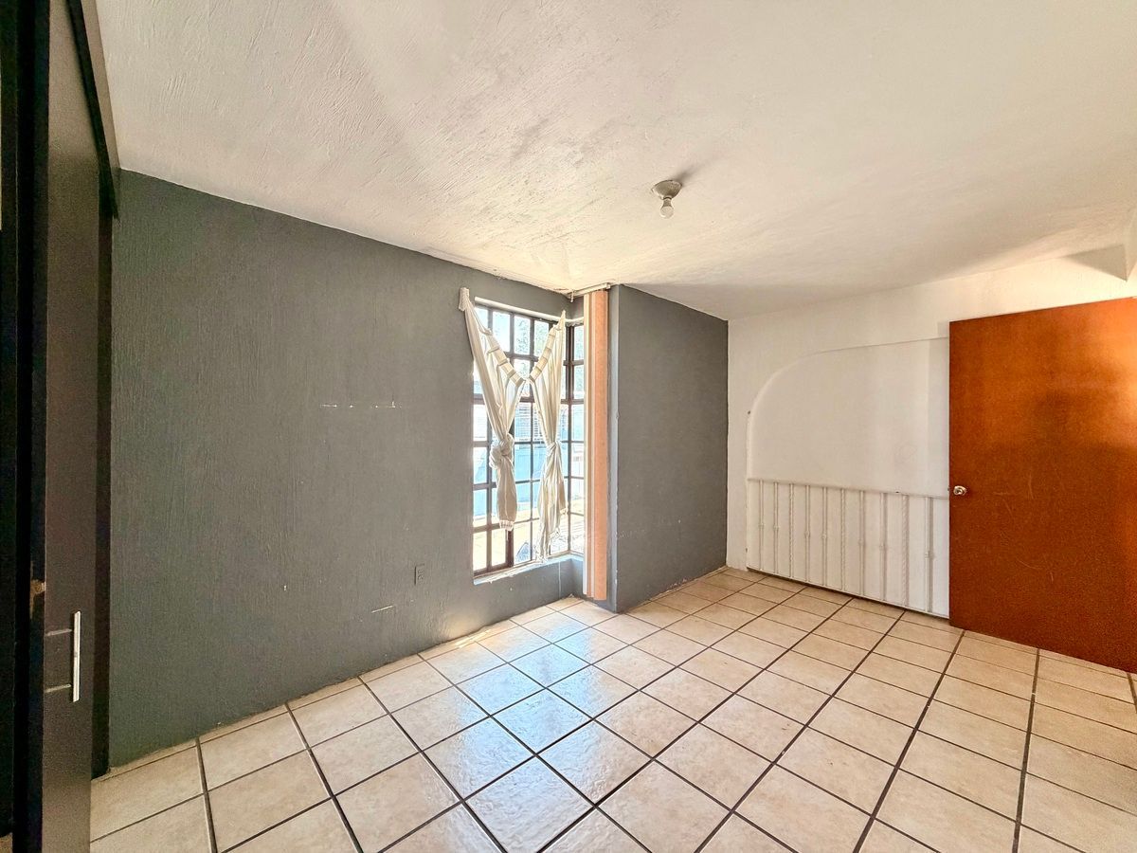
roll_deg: -0.1
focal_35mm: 14
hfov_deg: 102.1
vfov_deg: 85.7
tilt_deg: -0.3
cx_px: 568
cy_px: 426
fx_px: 460
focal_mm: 2.22
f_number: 2.2
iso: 320
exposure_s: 1/63
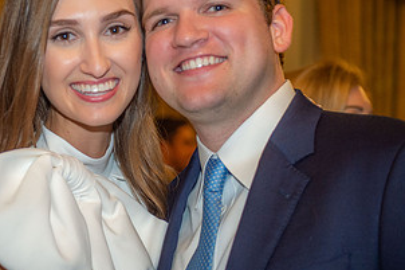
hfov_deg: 20.3
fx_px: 1124
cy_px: 120
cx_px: 129
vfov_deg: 13.7
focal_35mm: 100
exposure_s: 1/100
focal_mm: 52
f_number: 2.8
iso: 1250
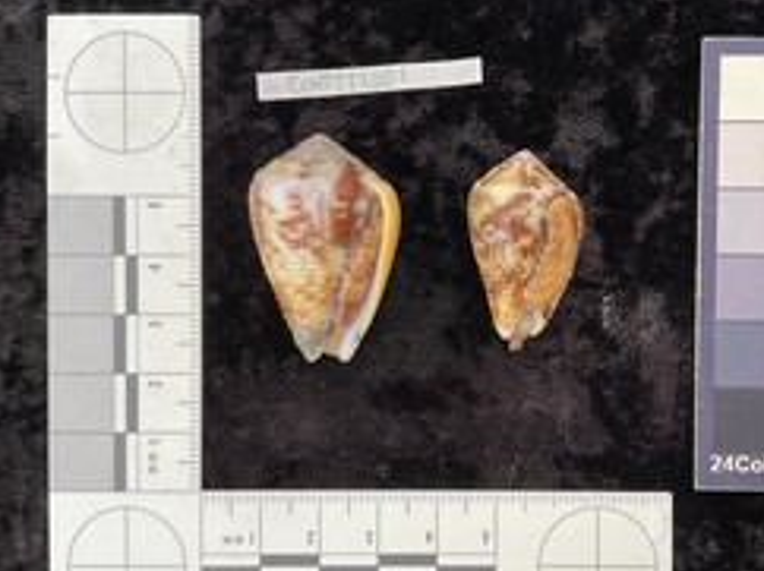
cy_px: 304
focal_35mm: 42
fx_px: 926
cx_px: 474
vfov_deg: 34.3
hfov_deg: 44.5
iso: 64
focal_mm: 3
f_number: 1.8
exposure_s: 1/60
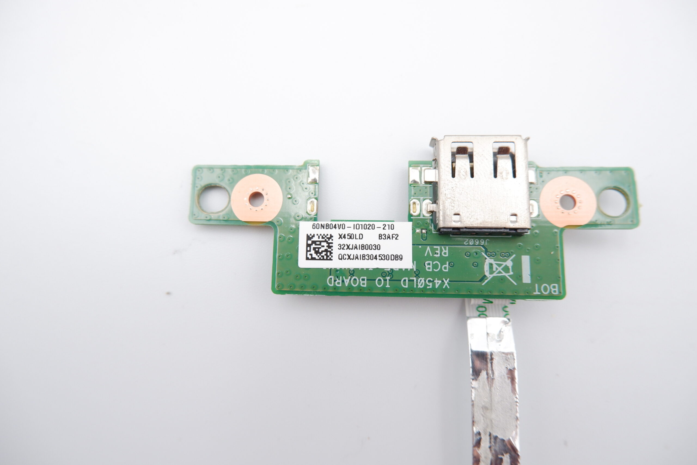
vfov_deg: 55.1
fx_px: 445
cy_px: 232
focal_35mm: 23
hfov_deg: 76.1
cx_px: 348
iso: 800
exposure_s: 1/140
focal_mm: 15.2
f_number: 5.6
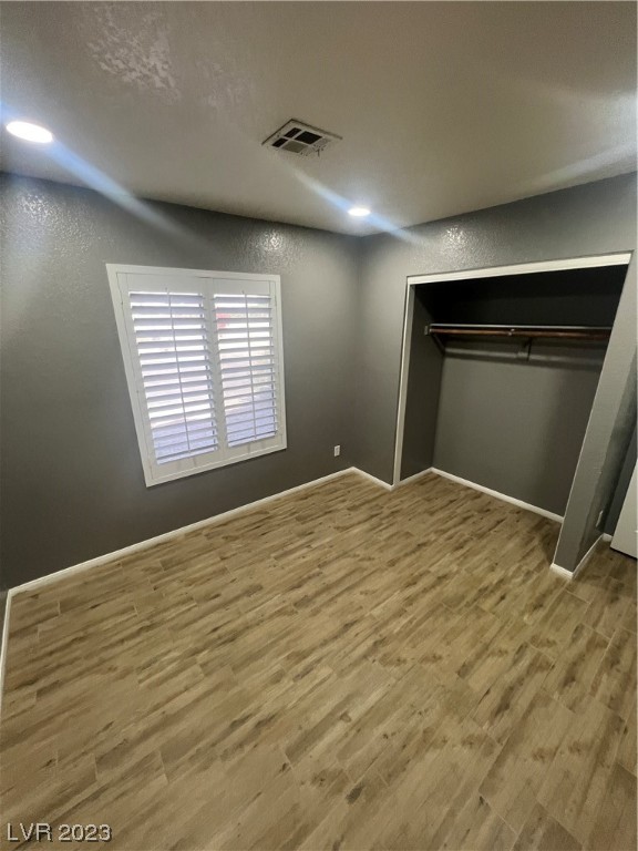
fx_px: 319
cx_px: 319
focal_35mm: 13
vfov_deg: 106.2
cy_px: 426
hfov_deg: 89.9
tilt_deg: -20.2
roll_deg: -0.6
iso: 250
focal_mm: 1.57
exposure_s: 1/120
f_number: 1.8
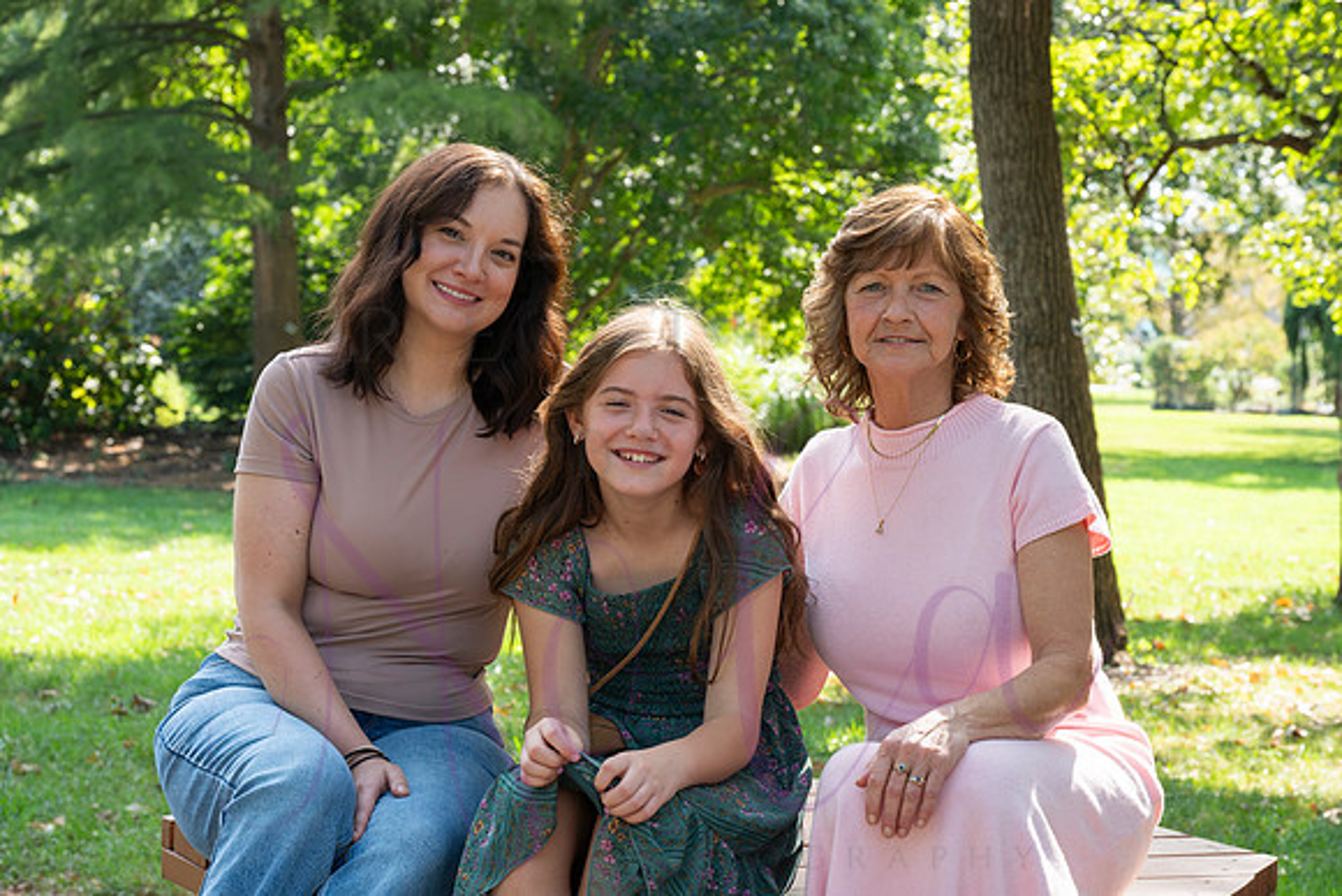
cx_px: 674
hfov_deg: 24.0
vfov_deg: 16.1
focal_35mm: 85
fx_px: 3160
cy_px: 442
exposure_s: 1/320
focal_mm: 81
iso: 800
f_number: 9
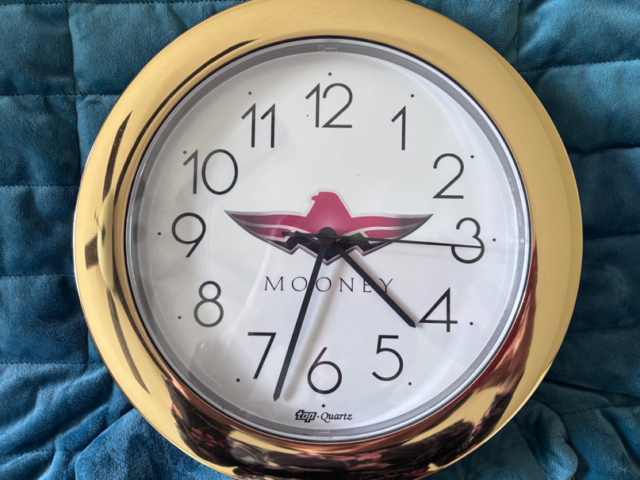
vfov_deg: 48.2
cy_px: 236
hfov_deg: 61.7
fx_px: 536
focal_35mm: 29
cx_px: 321
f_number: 1.6
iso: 200
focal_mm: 5.96
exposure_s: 1/60
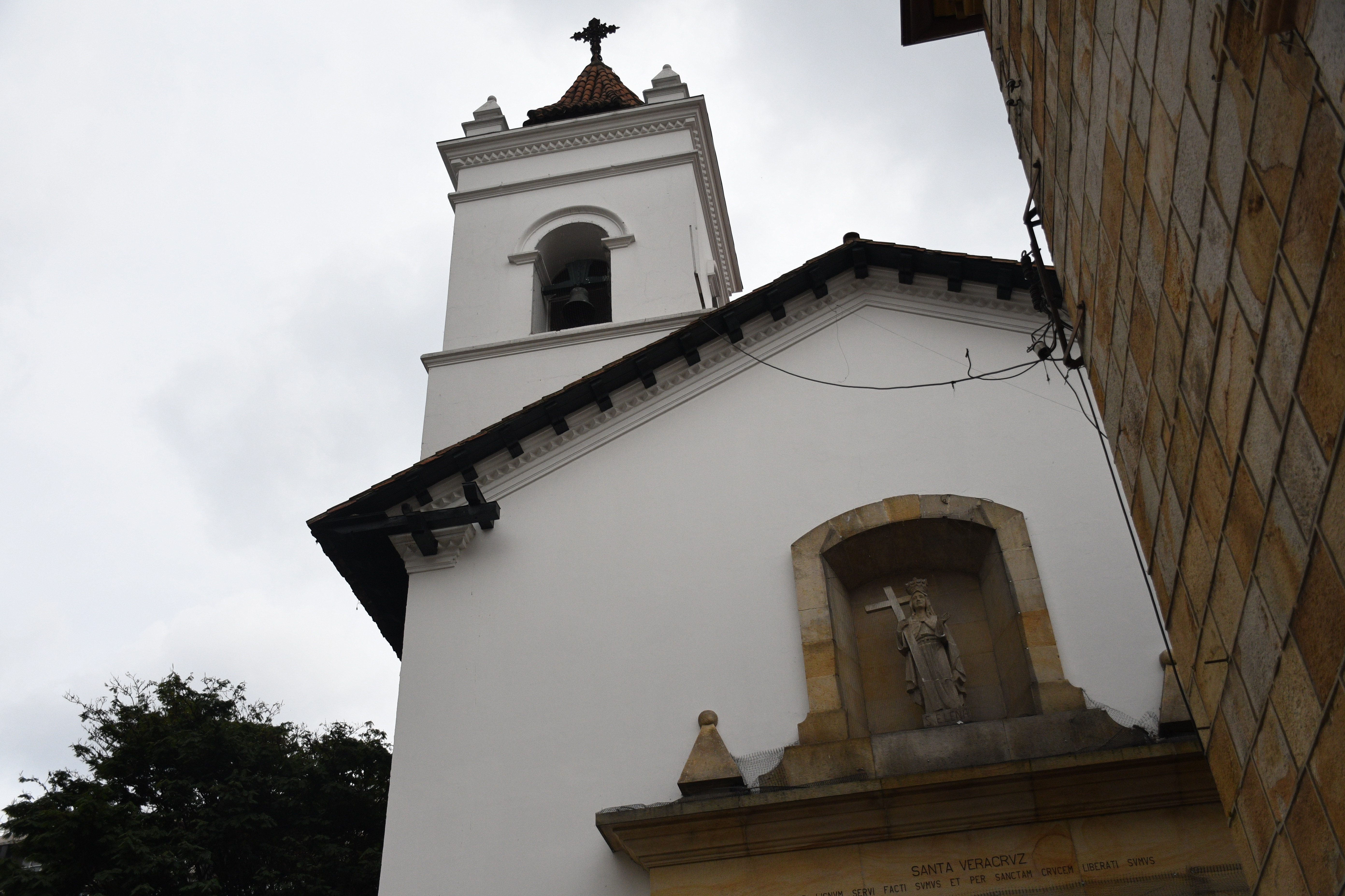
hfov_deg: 53.1
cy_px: 448
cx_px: 672
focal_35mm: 36
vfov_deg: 36.9
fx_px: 1345
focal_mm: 24
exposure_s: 1/8000
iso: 800
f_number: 3.8
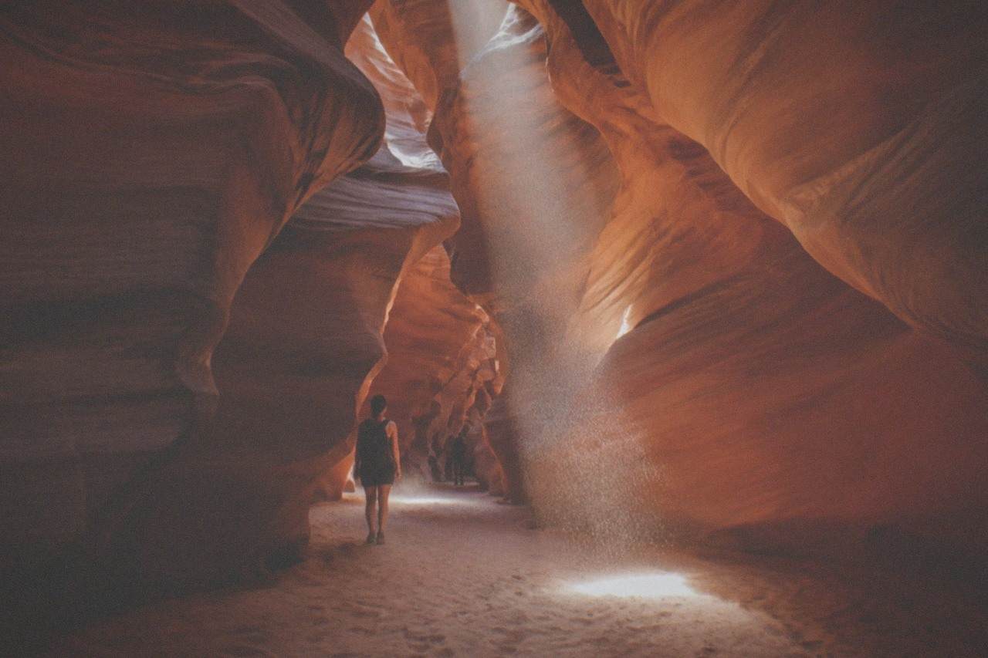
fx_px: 1290
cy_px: 329
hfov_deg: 41.9
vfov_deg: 28.6
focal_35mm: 47
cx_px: 494
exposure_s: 1/1250
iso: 320
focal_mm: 47
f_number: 4
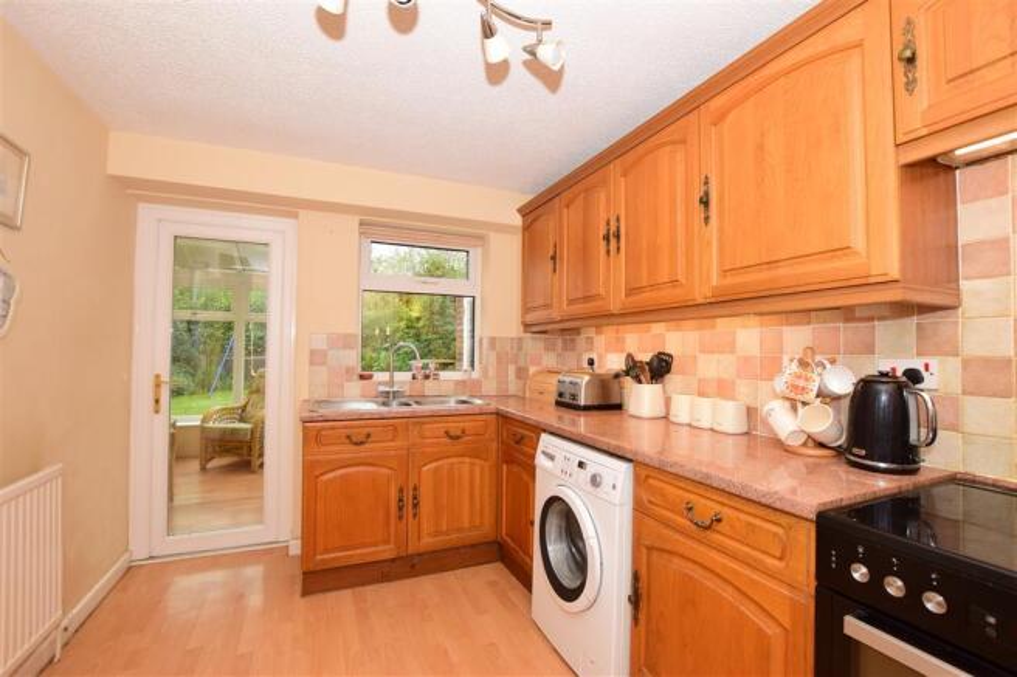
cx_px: 508
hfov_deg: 100.4
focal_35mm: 15
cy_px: 338
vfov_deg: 77.3
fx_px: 424
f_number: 7.1
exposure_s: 1/60
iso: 400
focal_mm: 10
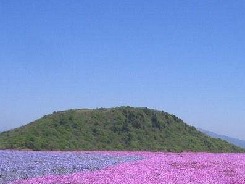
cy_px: 162
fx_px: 552
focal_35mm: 78
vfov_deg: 18.6
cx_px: 203
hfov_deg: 24.5
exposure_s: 1/640
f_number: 4.3
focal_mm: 6.2
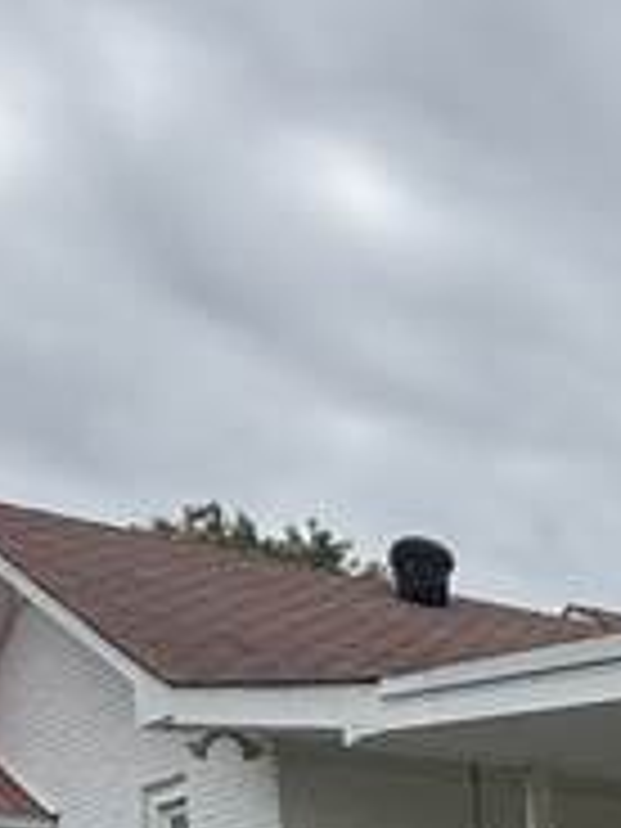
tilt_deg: -5.5
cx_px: 1431
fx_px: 1746
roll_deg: -0.9
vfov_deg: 22.3
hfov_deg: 14.4
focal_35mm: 73
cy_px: 1220
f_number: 2.2
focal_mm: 2.22
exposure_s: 1/1795
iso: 64
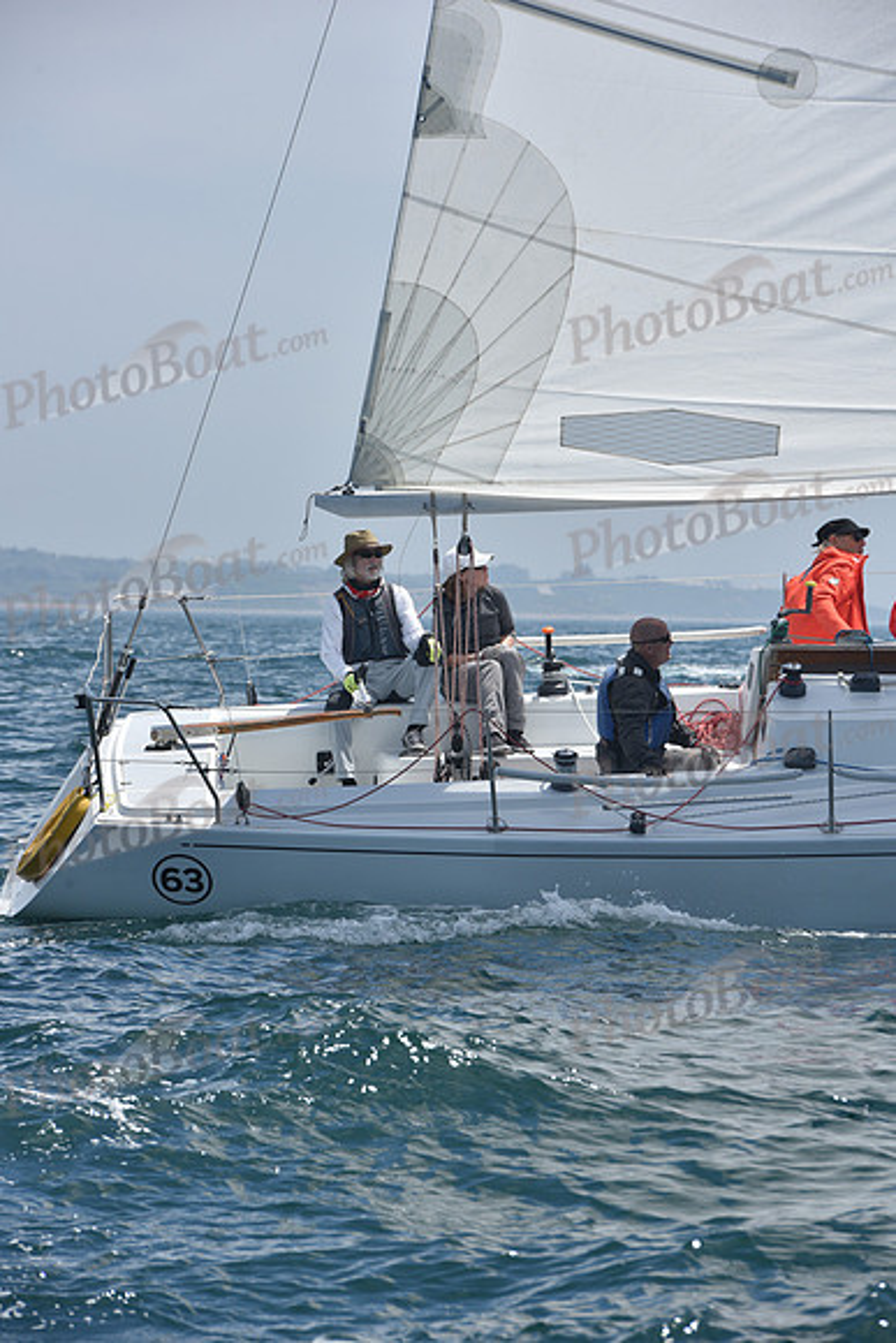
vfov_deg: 10.3
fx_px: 7462
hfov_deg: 6.9
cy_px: 672
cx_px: 448
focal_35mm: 200
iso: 250
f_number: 11
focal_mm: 200
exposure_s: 1/800
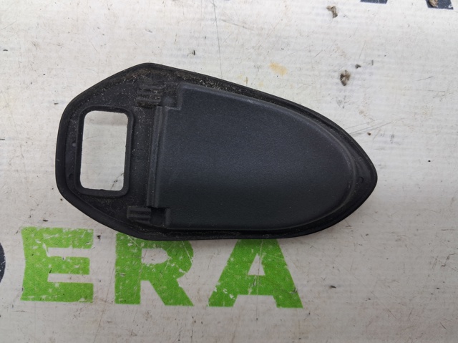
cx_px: 229
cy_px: 172
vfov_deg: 51.3
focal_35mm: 27
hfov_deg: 65.4
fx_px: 357
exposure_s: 1/50
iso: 50
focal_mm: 4
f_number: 1.8
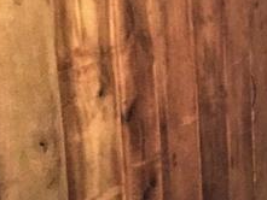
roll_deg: +1.3
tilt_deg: -8.8
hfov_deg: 21.1
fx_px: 648
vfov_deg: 17.5
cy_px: 65
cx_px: 348
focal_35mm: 84
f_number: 2.2
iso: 2000
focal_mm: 4.15
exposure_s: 1/15
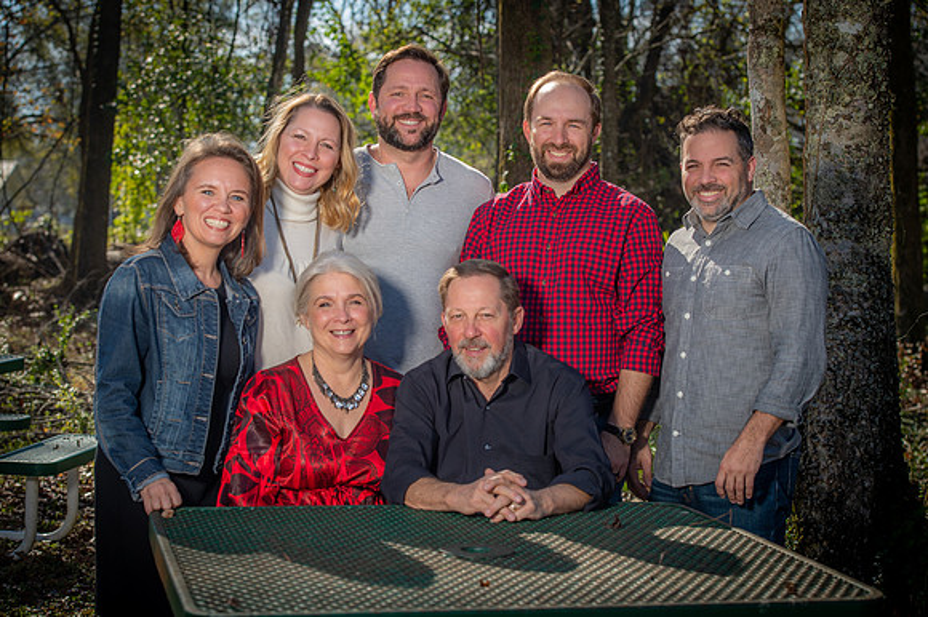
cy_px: 308
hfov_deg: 27.0
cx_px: 464
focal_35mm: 75
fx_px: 1932
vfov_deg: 18.2
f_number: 5.6
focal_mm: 75
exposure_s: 1/250
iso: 50
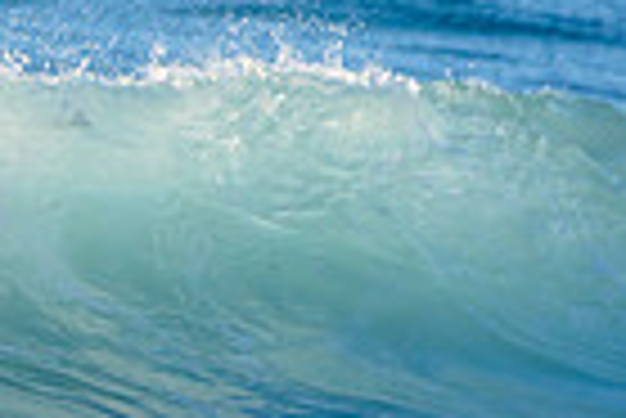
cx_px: -676
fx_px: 36311
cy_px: 97
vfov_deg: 0.7
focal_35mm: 2086
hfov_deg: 1.0
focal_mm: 500
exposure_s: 1/2000
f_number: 5.6
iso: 450
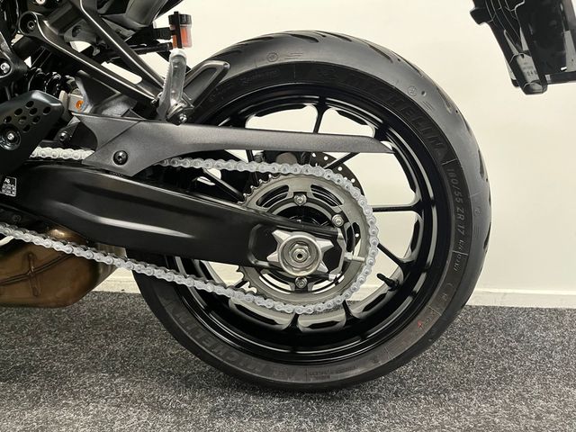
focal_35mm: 26
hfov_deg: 67.3
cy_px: 216
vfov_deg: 53.1
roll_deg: -0.9
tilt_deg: -7.4
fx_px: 433
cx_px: 288
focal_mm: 5.1
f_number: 1.6
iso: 400
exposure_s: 1/50
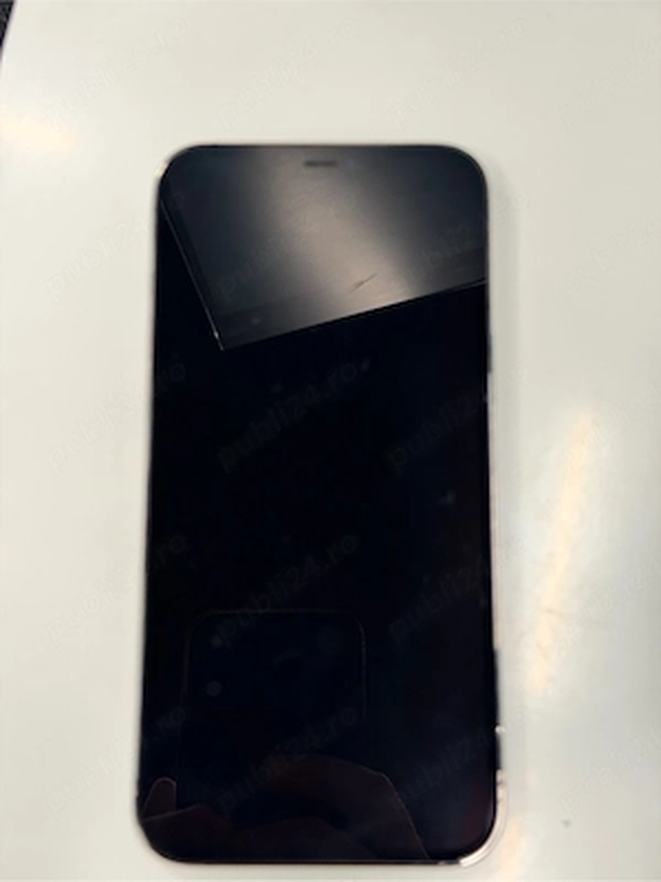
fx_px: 1222
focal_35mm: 48
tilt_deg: -78.0
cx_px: 330
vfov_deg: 39.7
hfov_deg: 30.3
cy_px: 441
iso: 125
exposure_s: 1/60
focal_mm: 6.76
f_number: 1.78
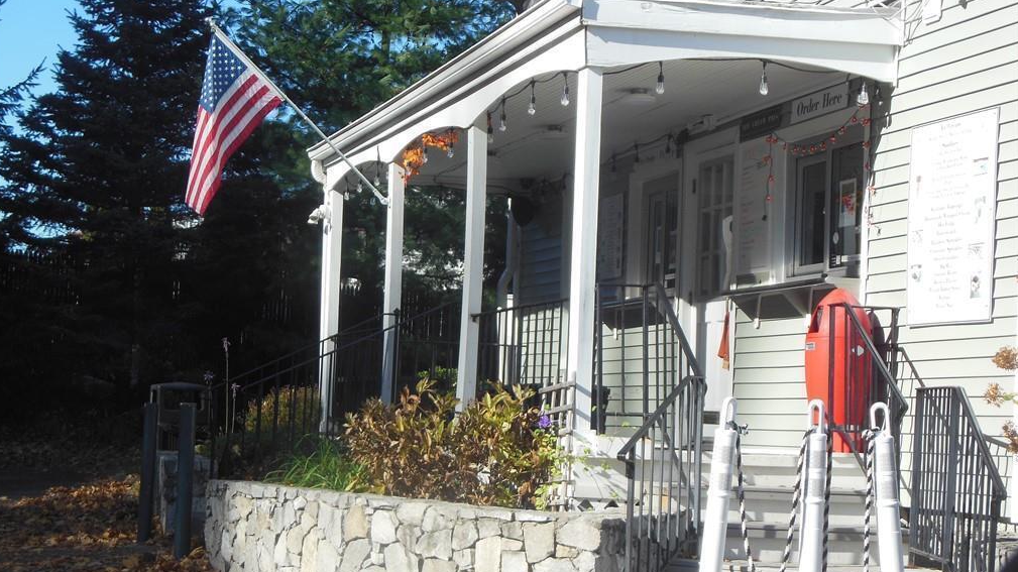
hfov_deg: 29.0
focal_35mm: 73
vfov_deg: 16.5
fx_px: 1970
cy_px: 320
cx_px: 503
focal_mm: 11.7
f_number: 4.3
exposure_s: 1/500
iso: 125
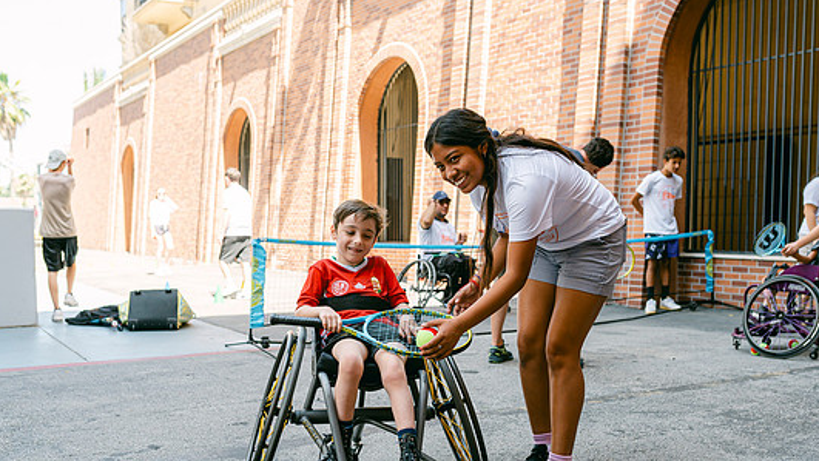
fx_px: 869
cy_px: 290
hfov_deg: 50.5
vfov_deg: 29.6
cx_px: 420
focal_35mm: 40
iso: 100
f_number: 4
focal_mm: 35
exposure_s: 1/250
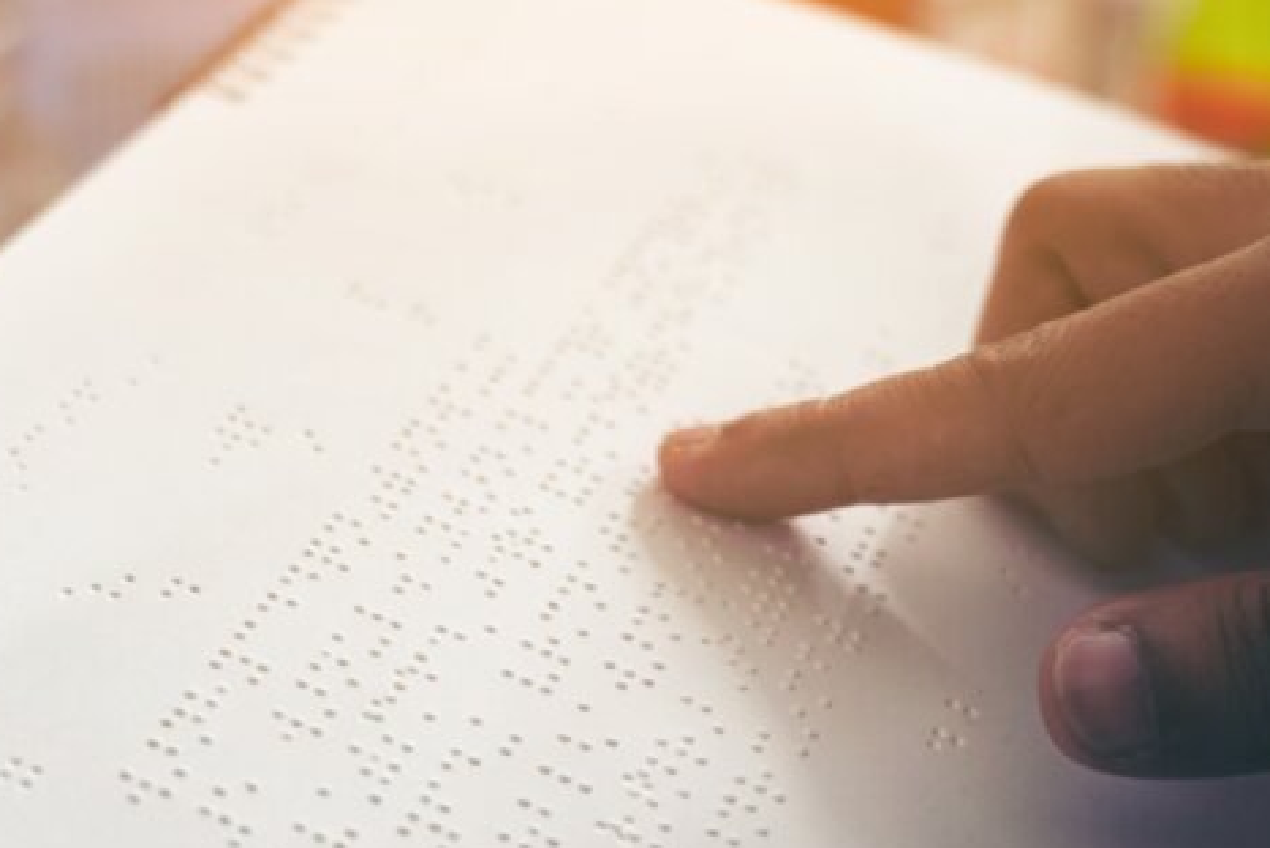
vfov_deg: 19.6
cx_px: 397
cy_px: 647
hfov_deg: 29.0
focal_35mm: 69
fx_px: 2436
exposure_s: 1/50
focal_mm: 42
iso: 1000
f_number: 4
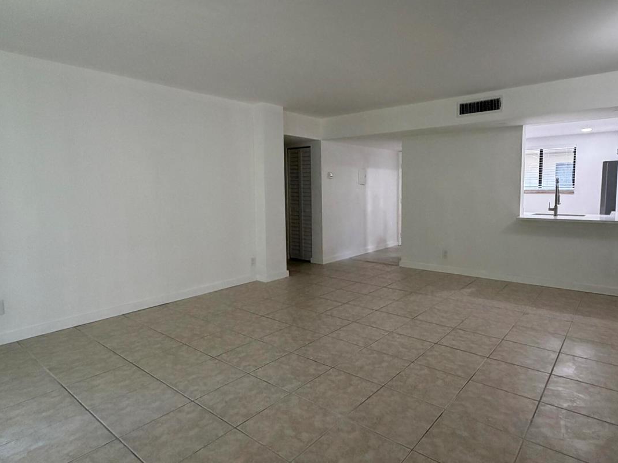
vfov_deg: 63.4
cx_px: 342
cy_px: 222
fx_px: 375
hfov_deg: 78.7
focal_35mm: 21
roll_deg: +0.9
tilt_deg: -4.2
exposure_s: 1/120
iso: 320
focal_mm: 2.22
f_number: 2.2
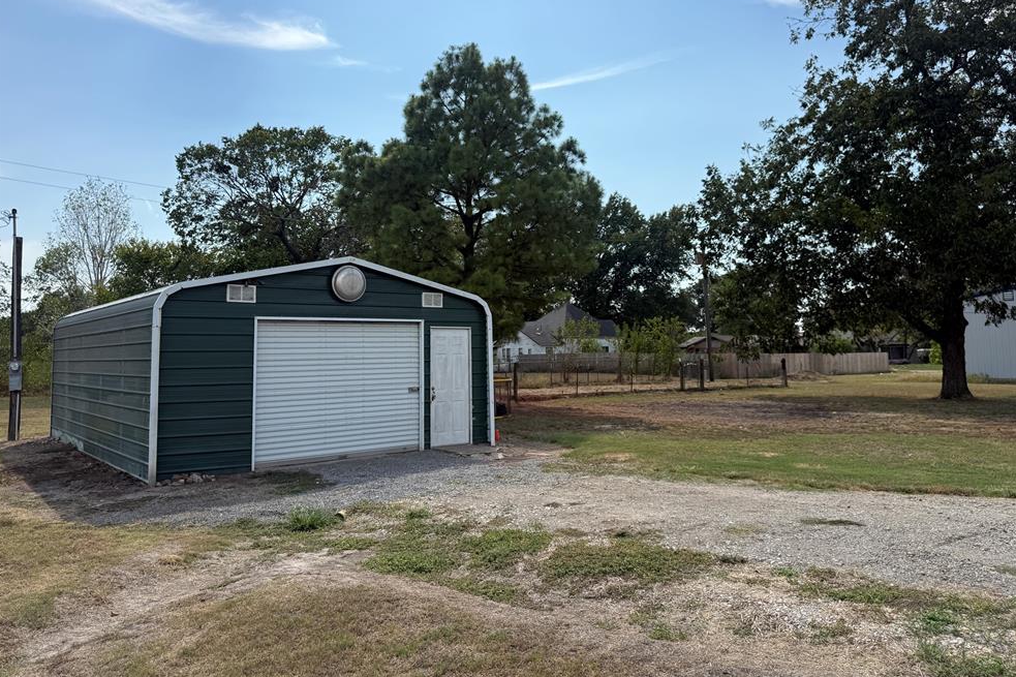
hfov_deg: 69.4
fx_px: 734
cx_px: 522
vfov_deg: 49.4
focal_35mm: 26
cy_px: 298
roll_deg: +0.6
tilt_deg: +5.7
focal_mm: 6.76
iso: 80
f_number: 1.78
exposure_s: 1/6173
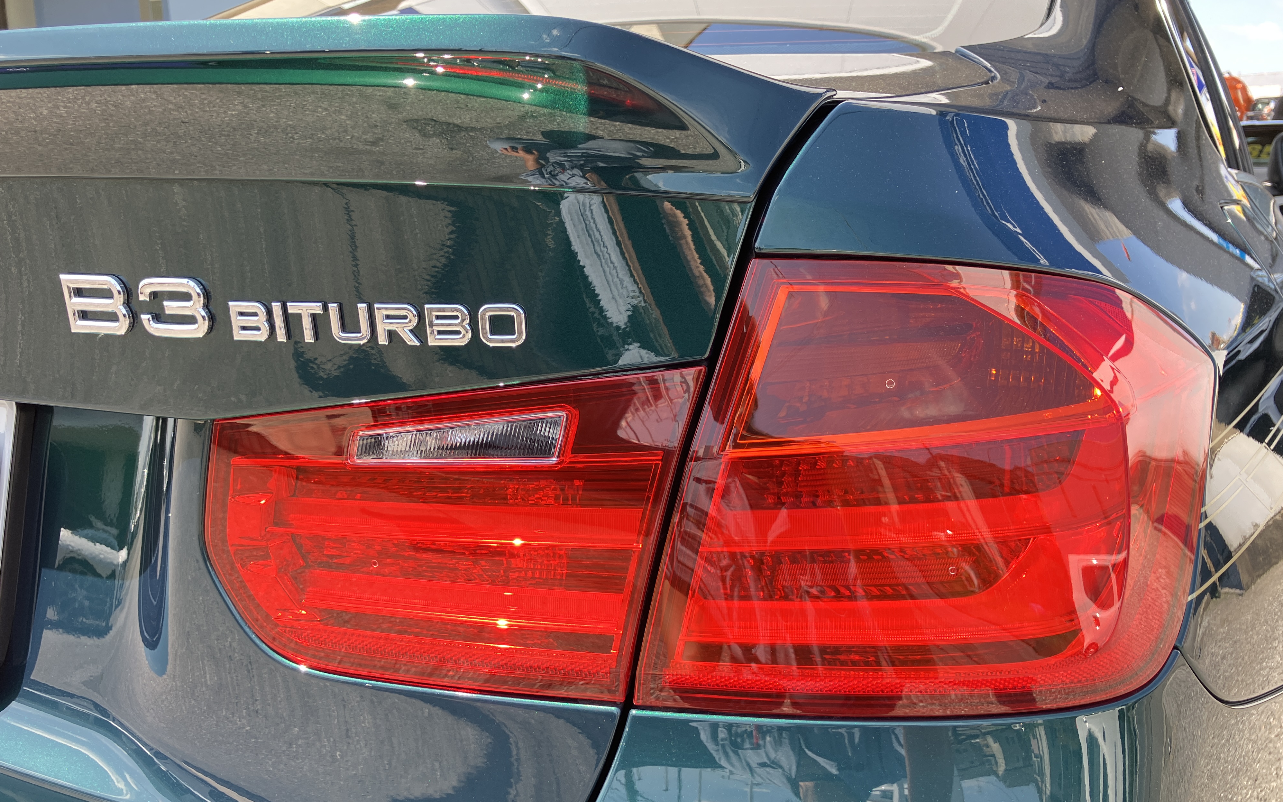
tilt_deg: -11.9
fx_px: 1049
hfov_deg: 62.9
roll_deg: -0.2
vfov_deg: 41.8
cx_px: 646
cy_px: 432
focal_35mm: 30
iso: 40
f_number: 1.8
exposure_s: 1/172
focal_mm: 3.99
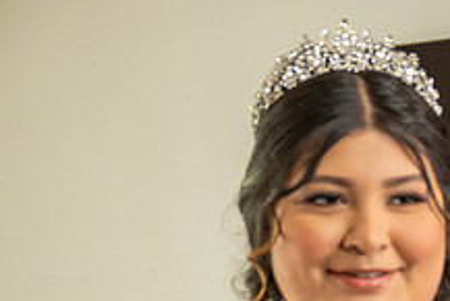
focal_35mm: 128
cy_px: 391
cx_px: 527
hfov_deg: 15.5
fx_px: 1601
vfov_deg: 10.5
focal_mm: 48
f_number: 2.8
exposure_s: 1/200
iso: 640
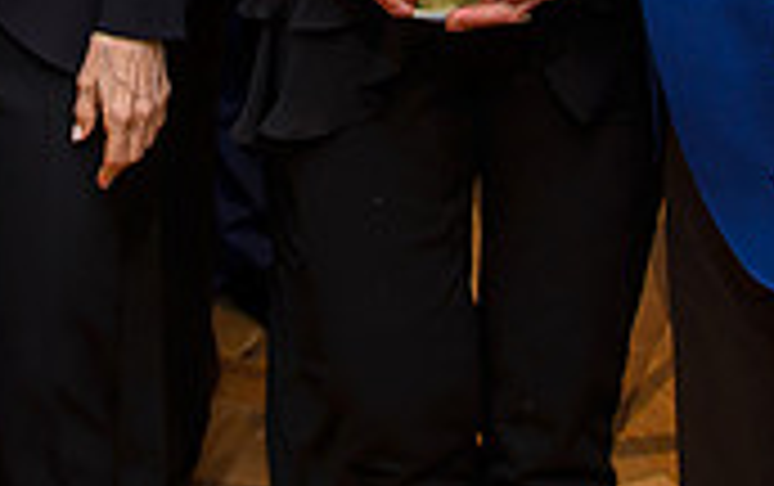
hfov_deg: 21.3
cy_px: -388
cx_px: 273
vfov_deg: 12.4
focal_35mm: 97
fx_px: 2049
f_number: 5.6
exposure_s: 1/30
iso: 800
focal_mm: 24
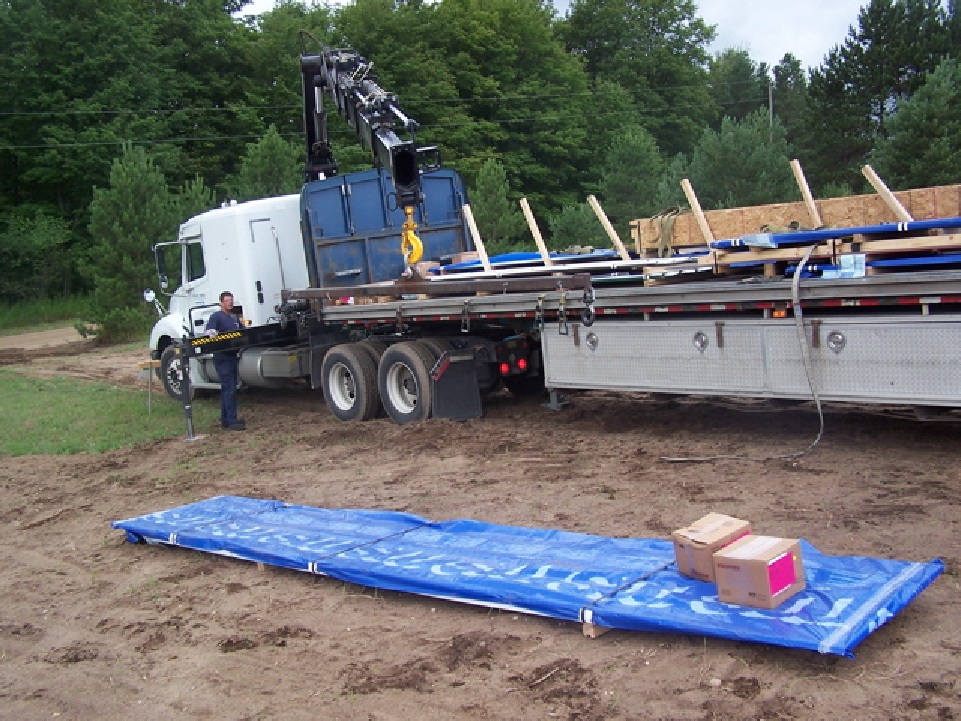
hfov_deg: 49.0
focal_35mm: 38
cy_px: 360
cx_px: 480
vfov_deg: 37.7
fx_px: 1055
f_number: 2.8
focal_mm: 6.3
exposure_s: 1/250
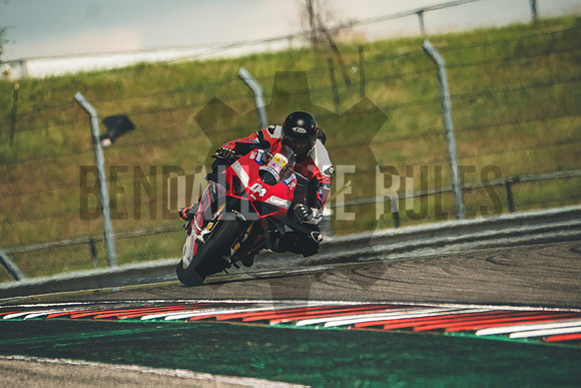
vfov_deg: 2.3
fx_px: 9685
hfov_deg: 3.4
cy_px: 194
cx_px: 290
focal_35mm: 600
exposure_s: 1/2500
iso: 1000
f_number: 5.6
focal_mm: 400
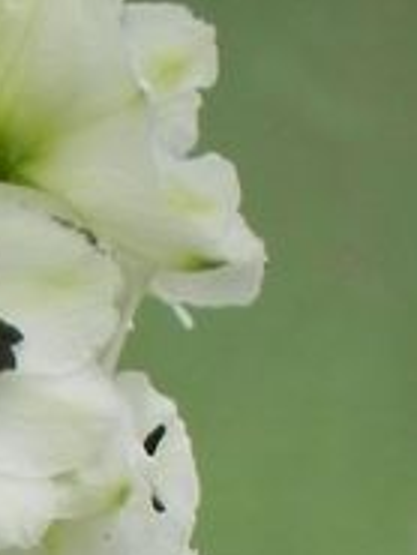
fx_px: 42034
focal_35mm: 2620
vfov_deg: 0.8
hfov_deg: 0.6
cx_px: -180
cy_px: 1101
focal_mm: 107.6
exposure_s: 1/200
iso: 160
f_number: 5
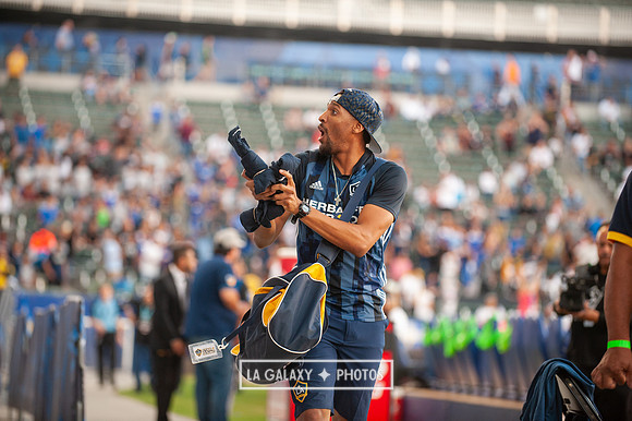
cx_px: 316
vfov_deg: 9.1
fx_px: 2632
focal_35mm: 150
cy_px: 210
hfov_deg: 13.7
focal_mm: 150
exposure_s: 1/320
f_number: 2.8
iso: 1250
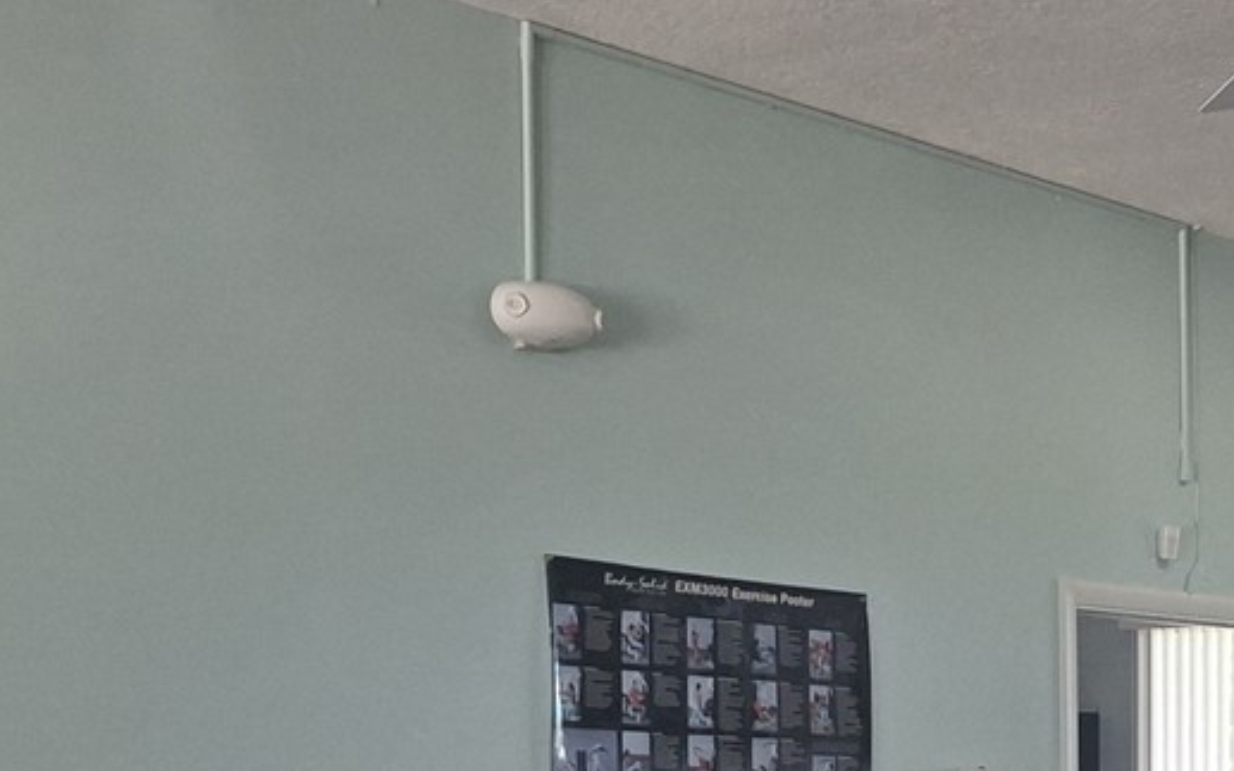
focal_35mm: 82
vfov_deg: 15.2
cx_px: 1315
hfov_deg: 23.8
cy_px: 974
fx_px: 2757
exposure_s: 1/100
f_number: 1.8
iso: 80
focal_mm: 4.69
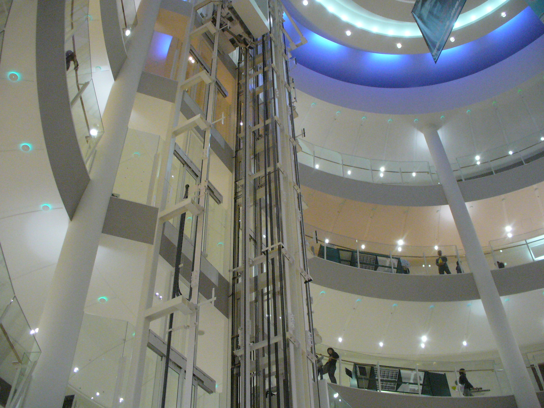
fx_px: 581
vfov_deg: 38.7
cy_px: 204
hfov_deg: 50.1
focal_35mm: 37
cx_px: 272
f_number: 2.8
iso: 400
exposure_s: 1/100
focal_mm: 6.1
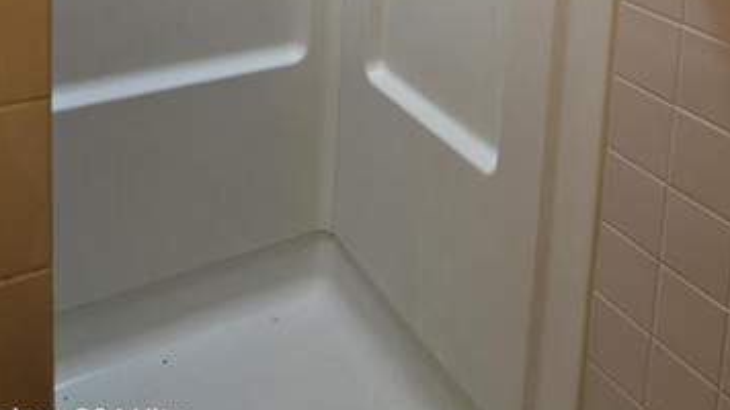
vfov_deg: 22.8
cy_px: -158
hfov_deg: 45.4
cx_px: 406
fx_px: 871
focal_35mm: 45
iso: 800
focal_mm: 6.3
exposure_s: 1/120
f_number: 1.7
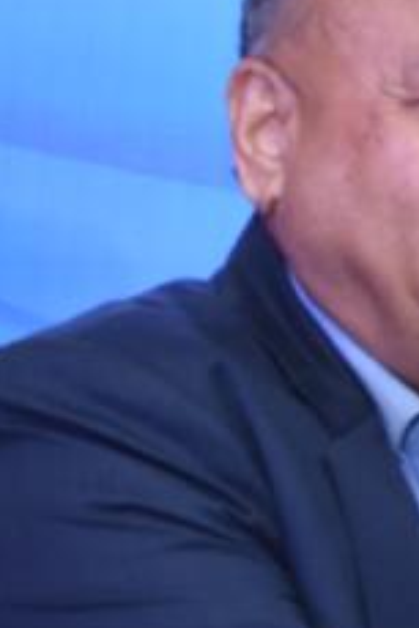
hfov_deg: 5.7
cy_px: 362
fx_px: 3852
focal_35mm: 221
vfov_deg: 9.3
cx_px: 1391
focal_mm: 44
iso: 2000
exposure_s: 1/160
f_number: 5.6
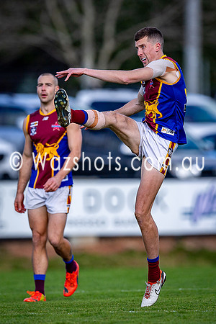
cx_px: 101
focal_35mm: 992
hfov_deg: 1.4
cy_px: 152
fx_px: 8931
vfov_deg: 2.1
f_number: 4
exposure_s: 1/1600
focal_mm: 500
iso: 200
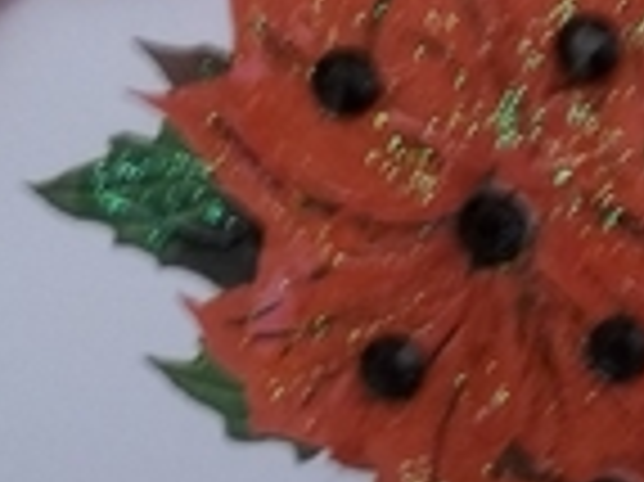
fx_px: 1692
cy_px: 367
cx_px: 630
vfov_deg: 16.1
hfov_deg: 20.9
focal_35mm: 91
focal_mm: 4.1
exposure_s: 1/10
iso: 160
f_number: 3.3
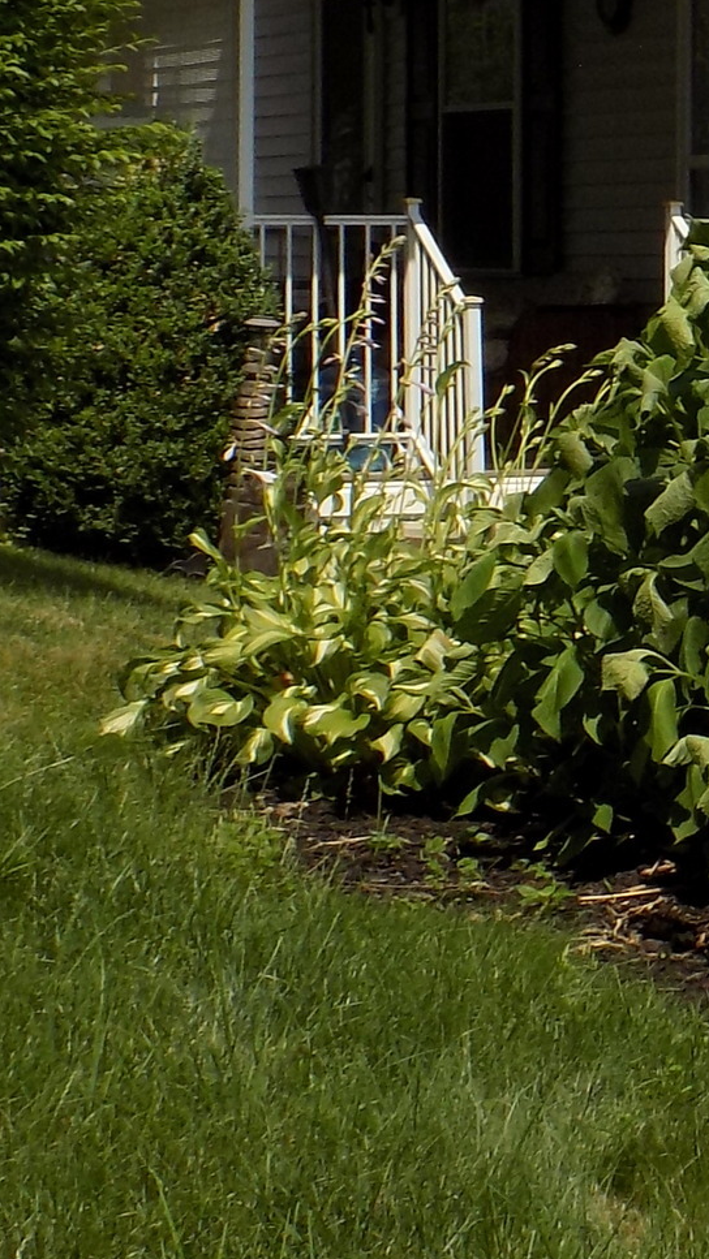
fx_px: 4278
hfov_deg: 9.1
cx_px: 1271
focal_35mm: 128
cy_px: 306
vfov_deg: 16.7
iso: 80
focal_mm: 6.6
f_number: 3.5
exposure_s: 1/1000
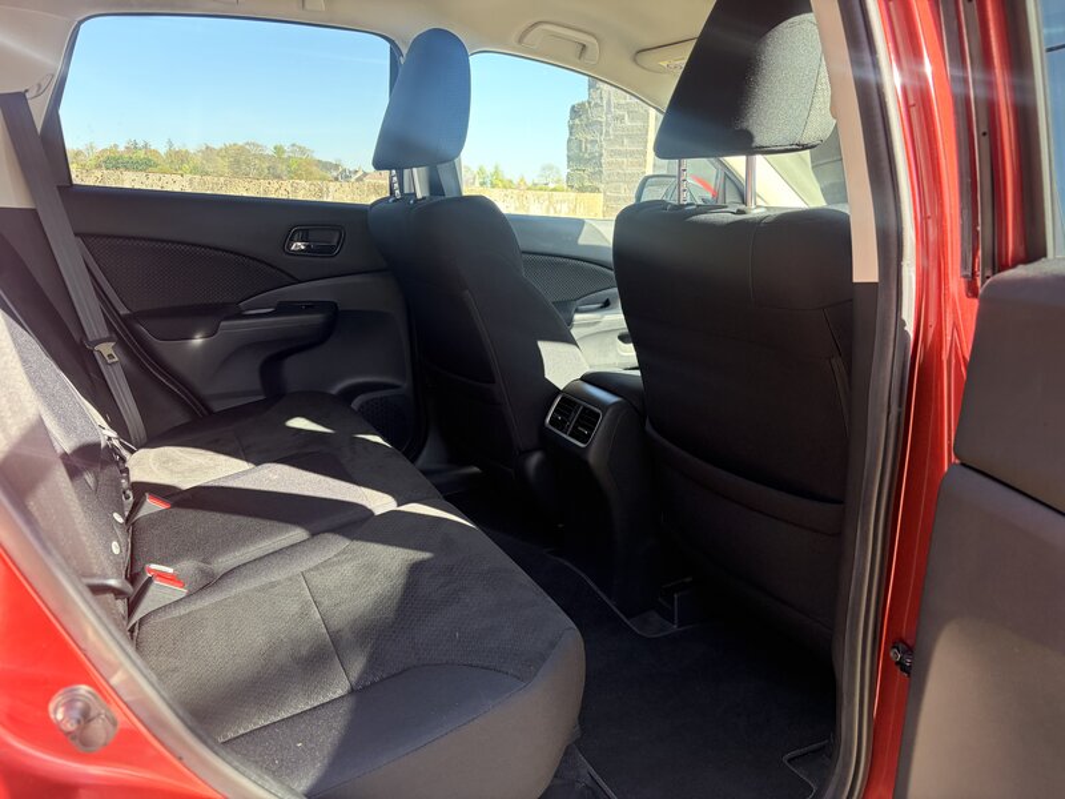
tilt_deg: -13.8
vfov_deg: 53.1
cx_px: 532
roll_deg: -2.1
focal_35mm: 26
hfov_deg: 67.3
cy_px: 400
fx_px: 800
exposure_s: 1/236
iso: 125
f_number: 1.6
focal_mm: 5.96
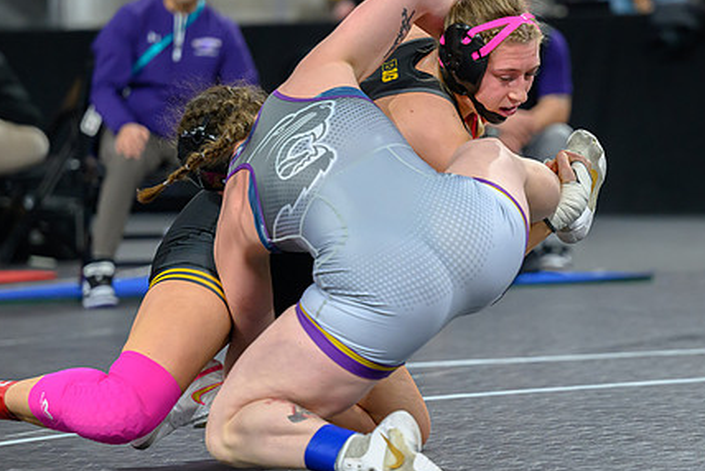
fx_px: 4272
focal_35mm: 218
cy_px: 282
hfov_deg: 9.4
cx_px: 423
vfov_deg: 6.3
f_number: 2.8
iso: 2800
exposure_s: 1/800
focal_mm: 130
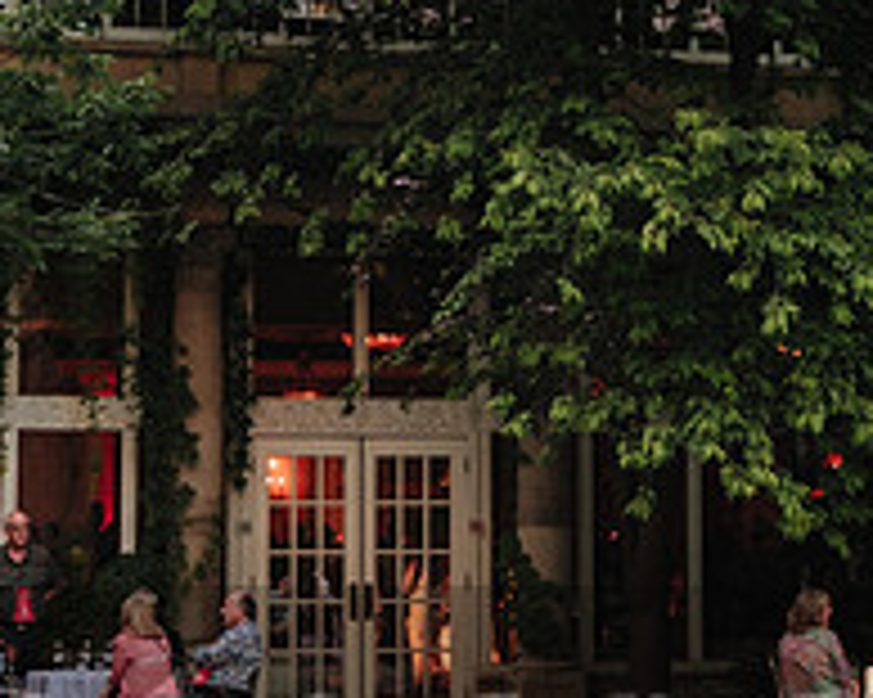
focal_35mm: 110
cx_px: 534
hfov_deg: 17.5
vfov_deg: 14.0
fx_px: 2841
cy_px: 188
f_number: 6.4
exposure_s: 1/25
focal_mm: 24
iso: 160
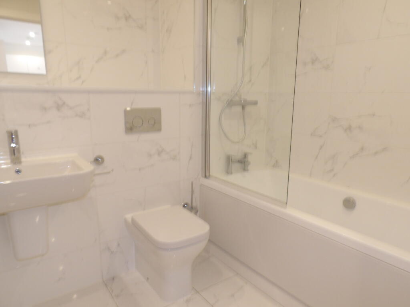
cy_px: 154
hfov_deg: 71.6
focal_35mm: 24
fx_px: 284
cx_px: 205
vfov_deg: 56.8
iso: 256
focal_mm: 4.3
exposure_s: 1/15
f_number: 4.1
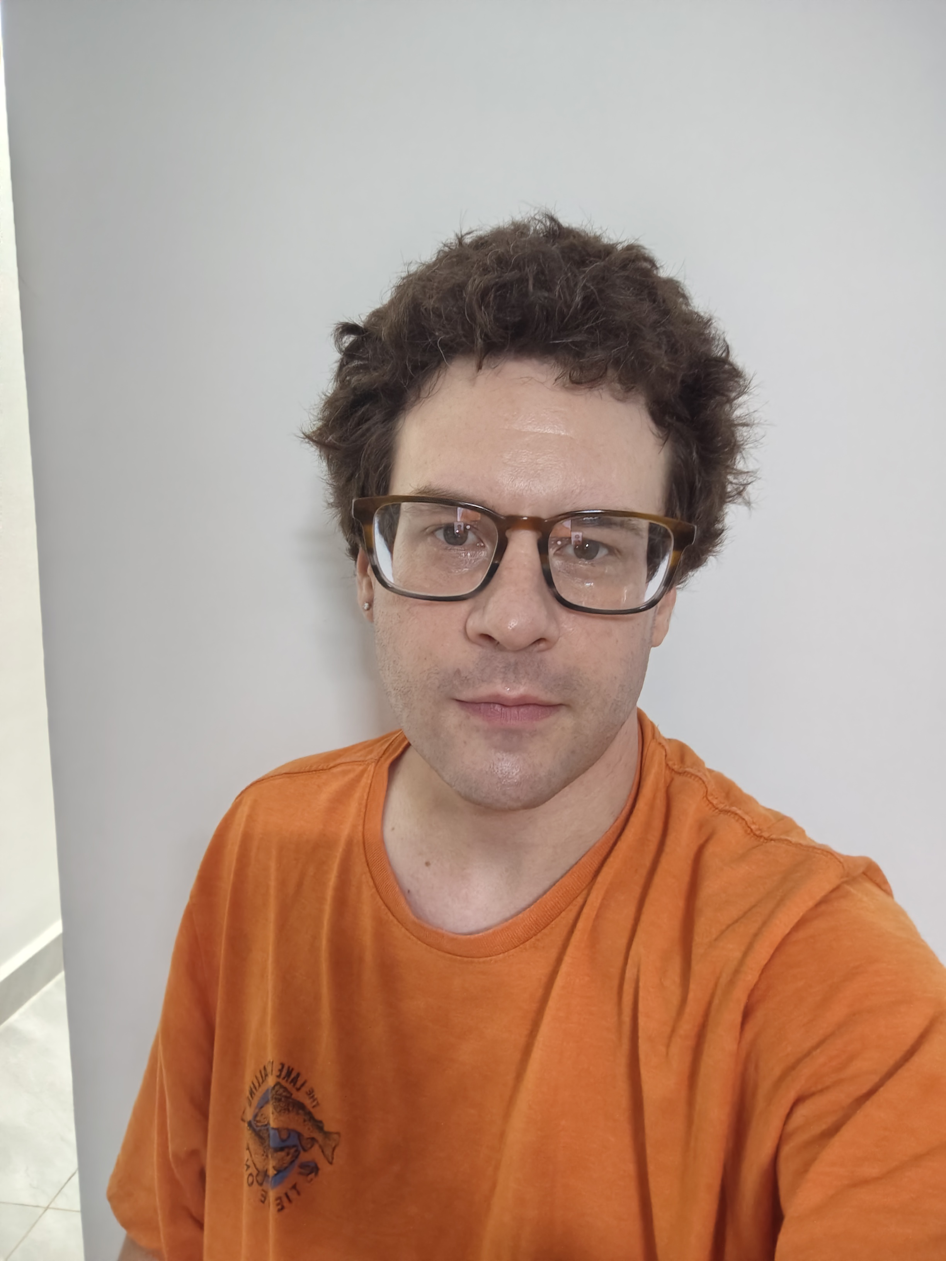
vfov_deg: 67.3
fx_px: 947
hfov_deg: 53.1
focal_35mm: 26
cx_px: 473
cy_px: 630
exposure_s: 1/20
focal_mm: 2.77
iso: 1045
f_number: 2
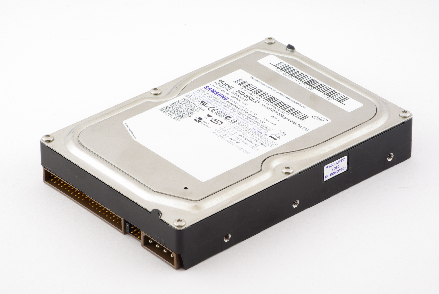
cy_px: 147
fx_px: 1740
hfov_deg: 14.4
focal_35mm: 142
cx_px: 220
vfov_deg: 9.7
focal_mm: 95
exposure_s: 1
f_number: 27
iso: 100
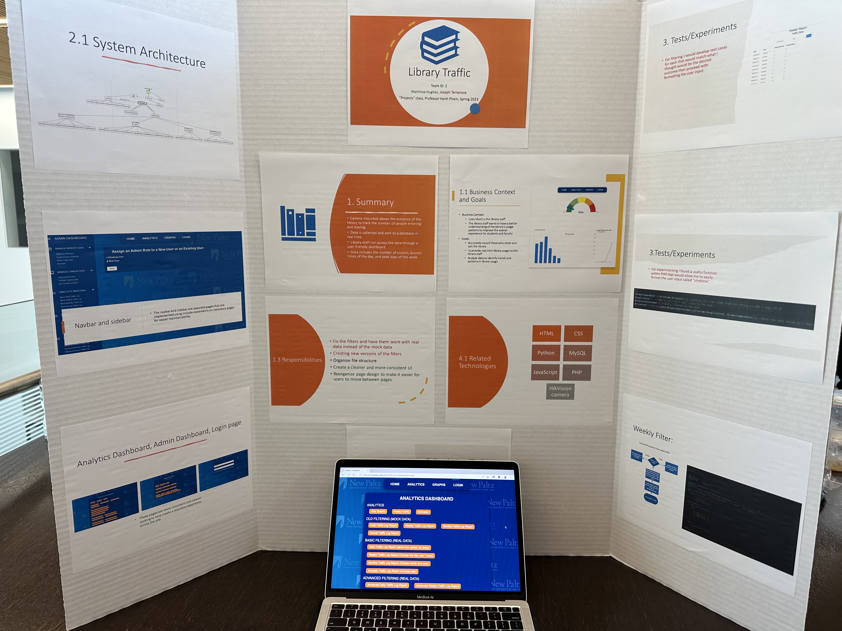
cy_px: 316
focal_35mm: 24
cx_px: 421
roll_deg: -0.8
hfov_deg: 71.6
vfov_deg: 56.8
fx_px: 584
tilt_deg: -10.1
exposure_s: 1/121
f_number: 1.78
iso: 64
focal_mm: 6.86
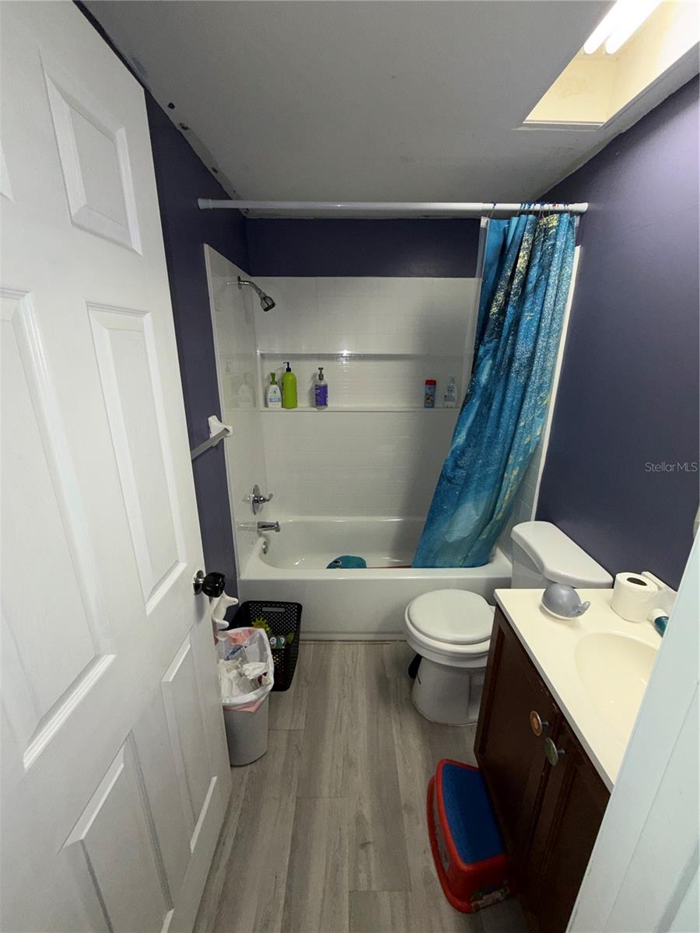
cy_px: 466
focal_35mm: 14
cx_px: 350
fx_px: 377
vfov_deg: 102.1
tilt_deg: -17.7
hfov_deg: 85.7
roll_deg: +0.5
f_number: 2.2
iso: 50
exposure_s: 1/60
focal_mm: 2.22
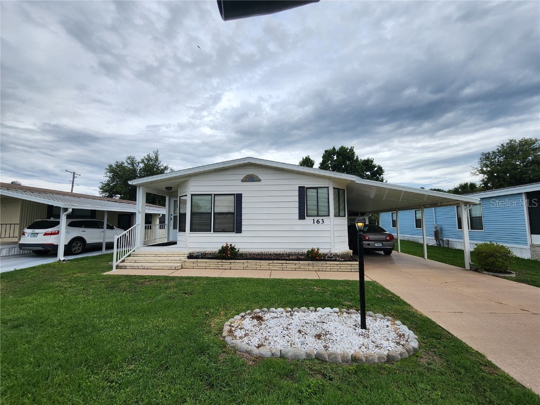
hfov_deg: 106.2
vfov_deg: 89.9
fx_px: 203
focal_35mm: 13
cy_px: 202
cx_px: 270
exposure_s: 1/1718
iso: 50
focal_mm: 2.2
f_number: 2.2
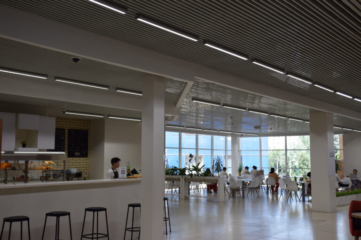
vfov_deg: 33.0
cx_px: 180
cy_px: 120
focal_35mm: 40
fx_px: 406
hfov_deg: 47.9
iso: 400
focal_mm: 27
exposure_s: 1/125
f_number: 7.1
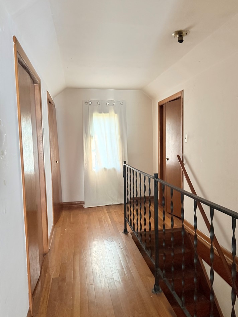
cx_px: 128
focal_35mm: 26
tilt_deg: -6.6
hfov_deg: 53.0
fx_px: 238
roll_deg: +1.8
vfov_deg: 67.3
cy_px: 163
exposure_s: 1/40
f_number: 1.78
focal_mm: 6.76
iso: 1000
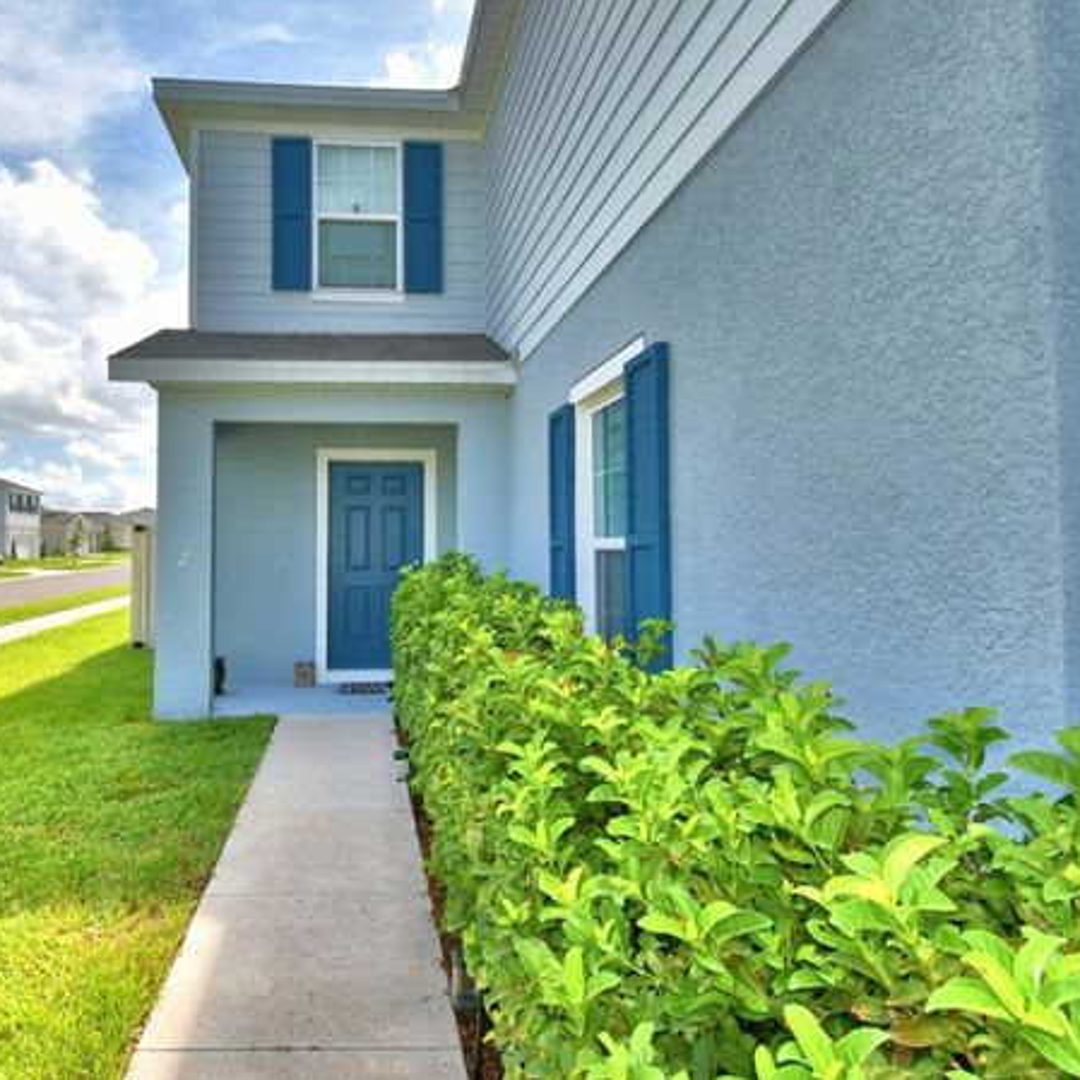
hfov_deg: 73.7
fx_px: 706
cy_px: 521
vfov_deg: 74.8
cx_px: 410
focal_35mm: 20
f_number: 8
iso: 100
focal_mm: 10
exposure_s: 1/250
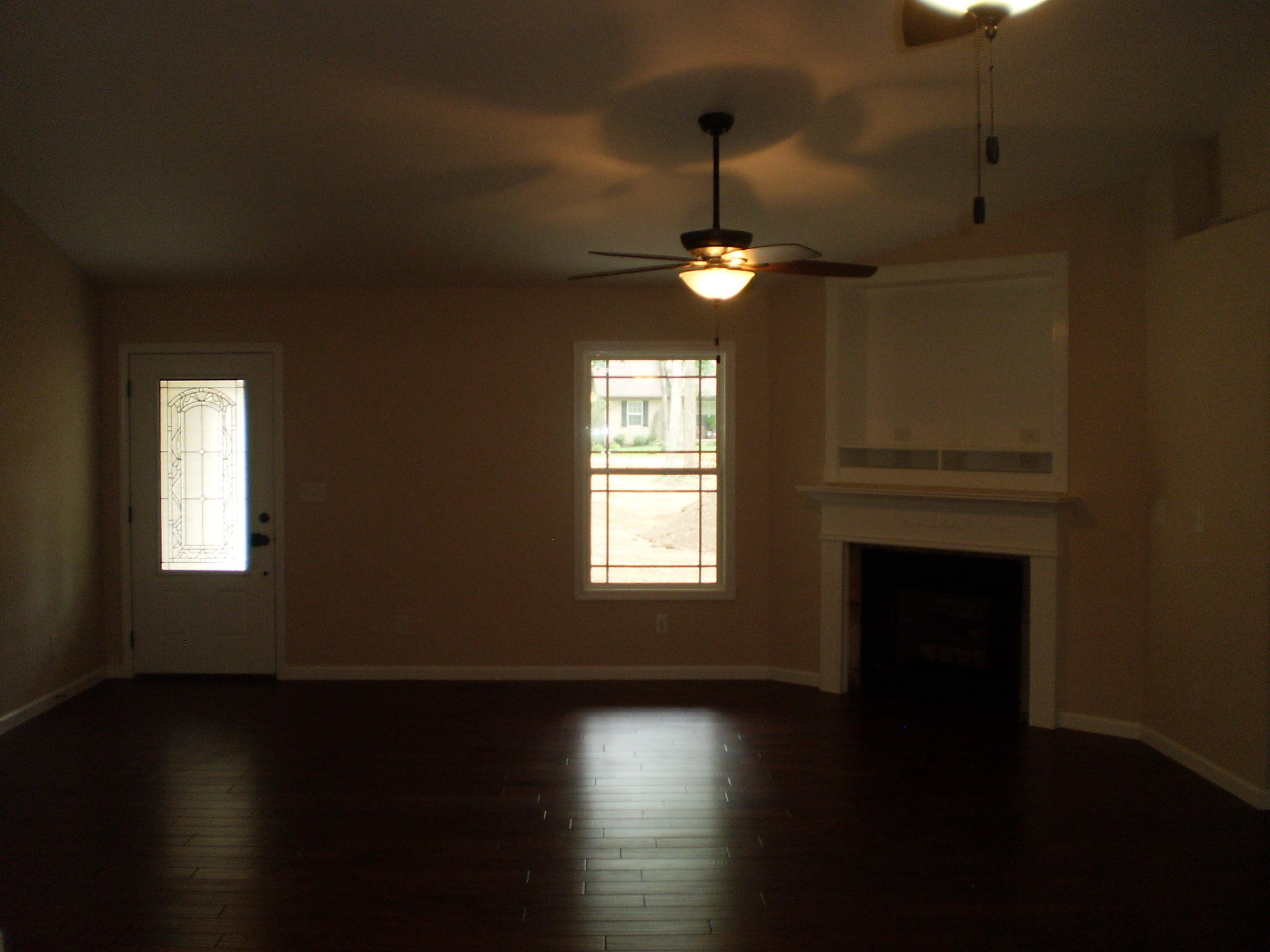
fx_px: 1321
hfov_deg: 51.4
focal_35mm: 36
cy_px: 476
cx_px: 635
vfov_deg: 39.7
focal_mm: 6.3
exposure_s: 1/30
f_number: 3.1
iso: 125
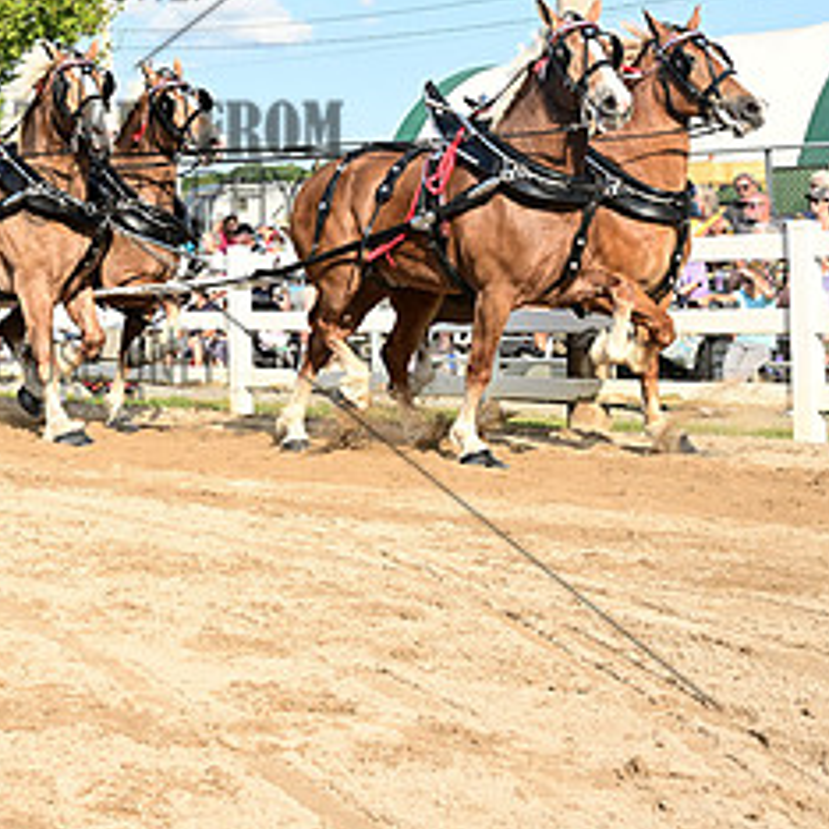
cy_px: 158
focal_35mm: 78
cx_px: 35
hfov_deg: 21.5
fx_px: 2113
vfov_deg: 21.9
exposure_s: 1/516
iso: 250
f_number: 7.1
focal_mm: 37
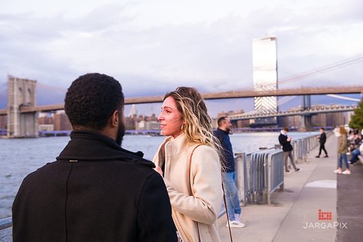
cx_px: 182
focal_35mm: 40
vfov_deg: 33.4
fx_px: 403
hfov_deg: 48.4
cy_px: 121
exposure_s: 1/200
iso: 250
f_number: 4
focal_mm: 40
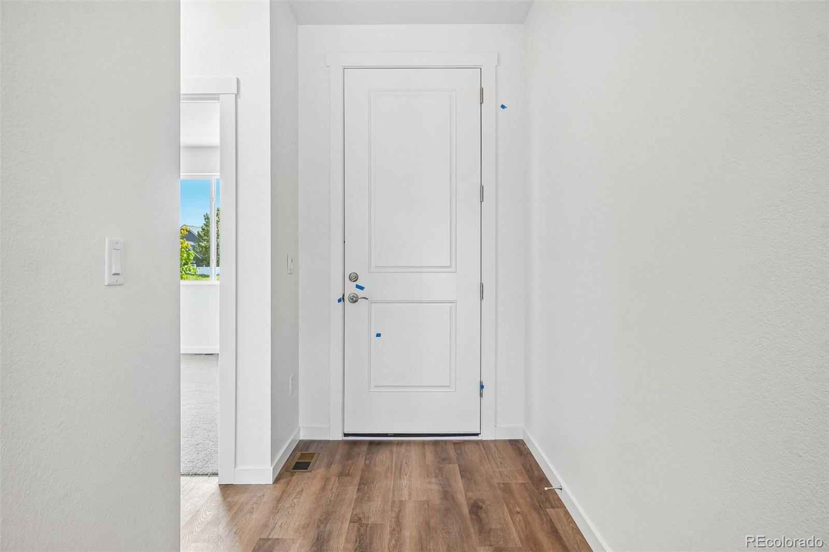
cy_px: 276
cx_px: 414
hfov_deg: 81.2
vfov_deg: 59.5
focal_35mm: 21
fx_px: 483
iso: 400
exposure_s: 1/25
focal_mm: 14
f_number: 8
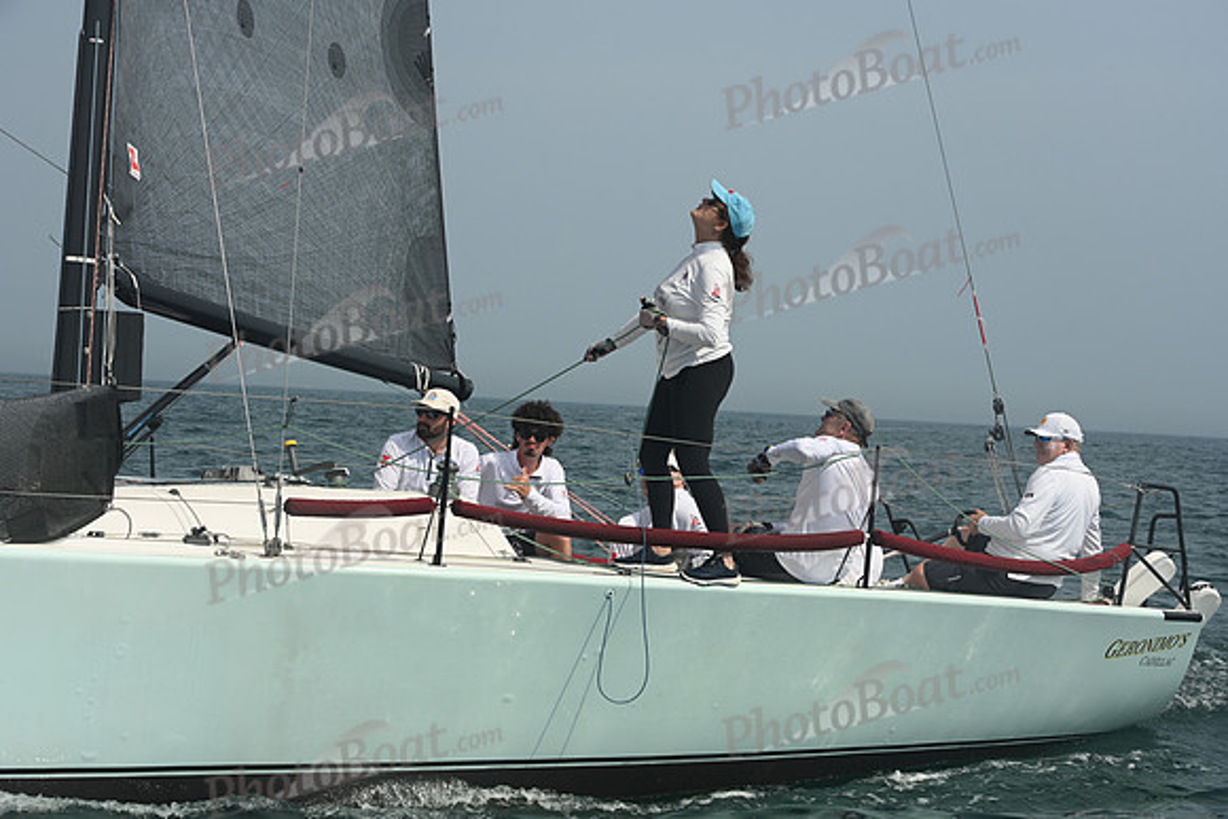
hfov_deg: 28.8
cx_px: 614
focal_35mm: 70
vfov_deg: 19.5
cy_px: 410
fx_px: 2388
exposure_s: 1/1250
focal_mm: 70
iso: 320
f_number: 9
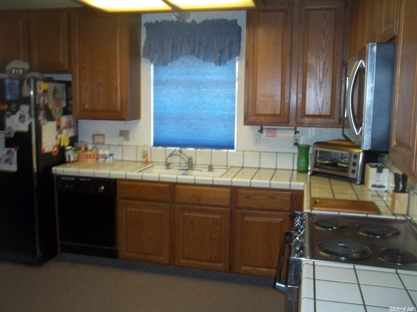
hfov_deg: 55.4
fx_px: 397
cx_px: 208
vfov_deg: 42.9
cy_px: 156
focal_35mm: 33
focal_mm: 5.9
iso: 160
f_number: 3.3
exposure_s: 1/30
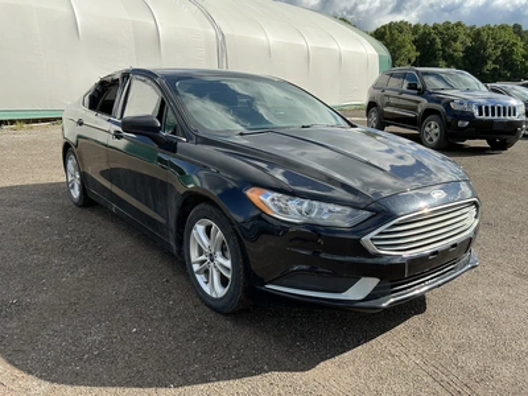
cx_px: 264
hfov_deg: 63.4
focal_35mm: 28
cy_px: 198
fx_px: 427
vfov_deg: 49.7
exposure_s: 1/1121
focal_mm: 3
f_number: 1.8
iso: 25
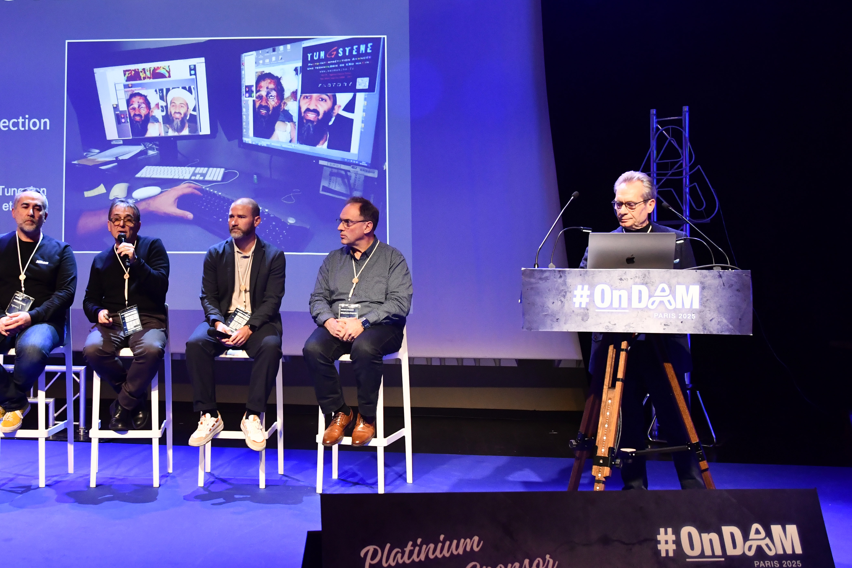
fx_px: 1041
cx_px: 303
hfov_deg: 44.0
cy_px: 268
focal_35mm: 44
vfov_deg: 30.5
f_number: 5
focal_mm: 22
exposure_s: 1/100
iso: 1600
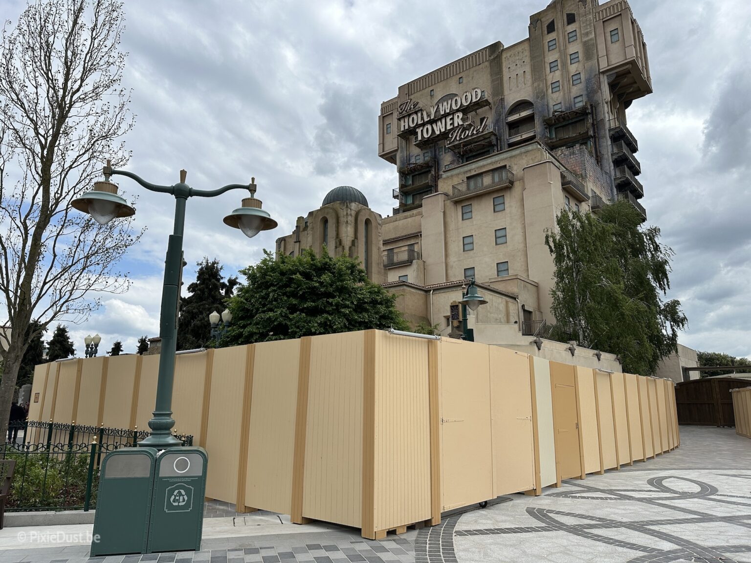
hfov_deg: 71.6
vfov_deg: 56.8
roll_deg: +0.4
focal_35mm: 24
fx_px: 521
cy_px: 282
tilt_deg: +12.8
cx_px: 376
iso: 80
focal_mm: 6.86
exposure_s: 1/6623
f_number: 1.78
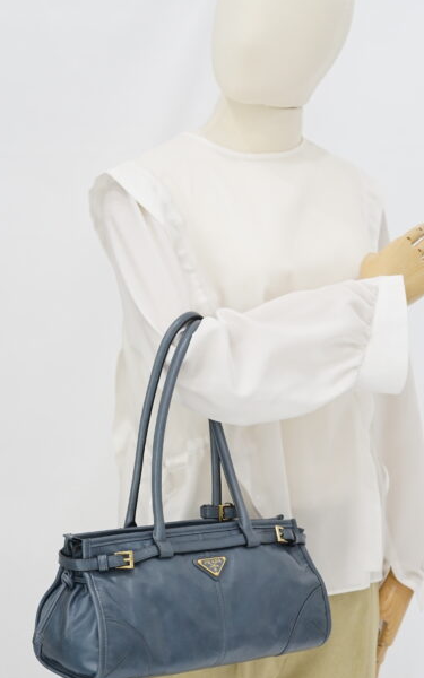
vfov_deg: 23.7
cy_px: 447
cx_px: 267
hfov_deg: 15.0
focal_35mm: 87
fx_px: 1609
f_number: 6.3
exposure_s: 1/10
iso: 640
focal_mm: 50
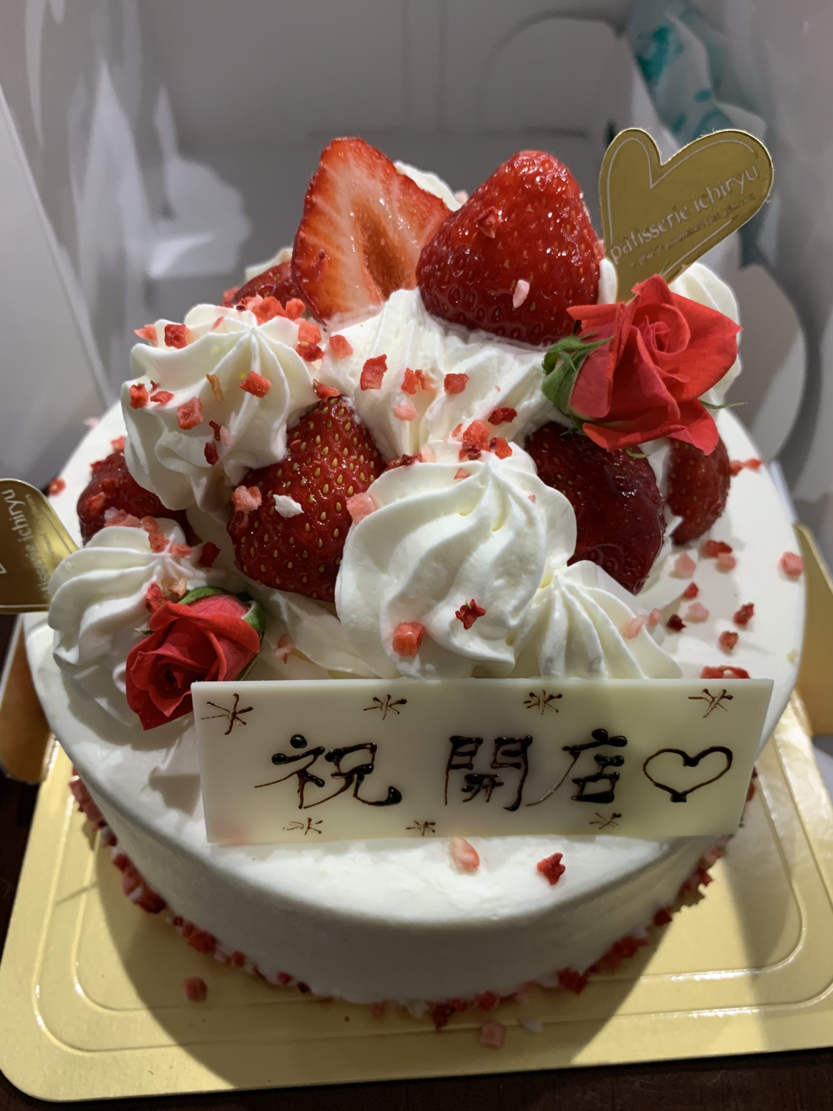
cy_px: 556
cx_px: 416
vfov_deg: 67.3
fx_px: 834
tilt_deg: -49.6
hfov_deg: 53.1
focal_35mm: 26
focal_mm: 4.25
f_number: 1.8
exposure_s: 1/60
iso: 200
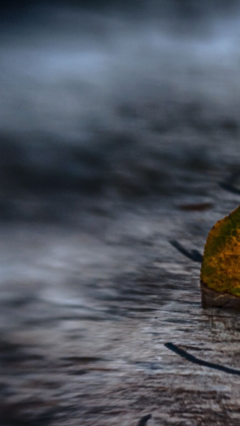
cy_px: 246
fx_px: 3428
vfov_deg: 7.1
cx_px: 297
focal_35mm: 303
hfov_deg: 4.0
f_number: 2.8
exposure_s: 1/40
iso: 250
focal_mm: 105
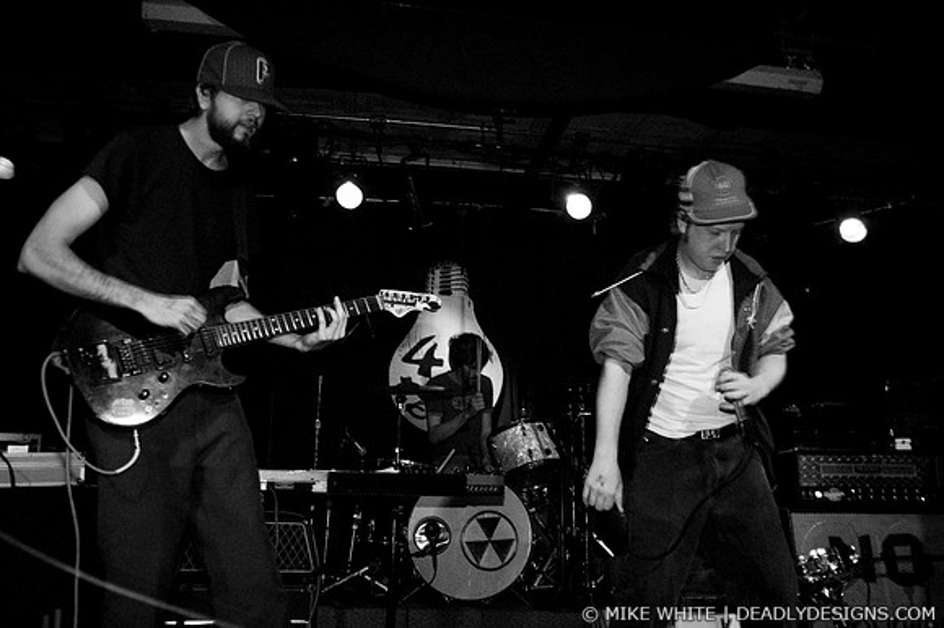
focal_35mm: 30
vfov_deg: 43.6
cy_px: 314
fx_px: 786
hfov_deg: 62.0
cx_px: 472
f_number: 3.2
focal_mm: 20
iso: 800
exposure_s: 1/60
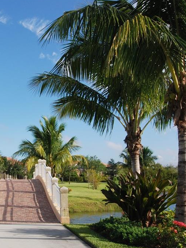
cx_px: 14
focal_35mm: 53
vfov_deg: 36.2
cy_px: 123
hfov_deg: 26.5
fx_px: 380
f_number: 22
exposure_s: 1/40
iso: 200
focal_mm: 24
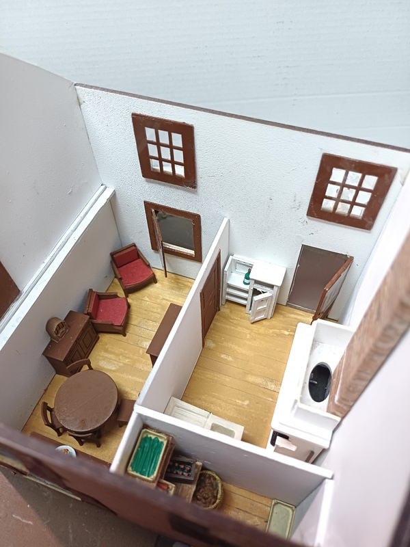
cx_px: 205
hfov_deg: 54.9
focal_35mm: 25
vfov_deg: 69.4
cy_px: 274
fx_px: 395
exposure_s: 1/50
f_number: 1.8
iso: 320
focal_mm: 4.65
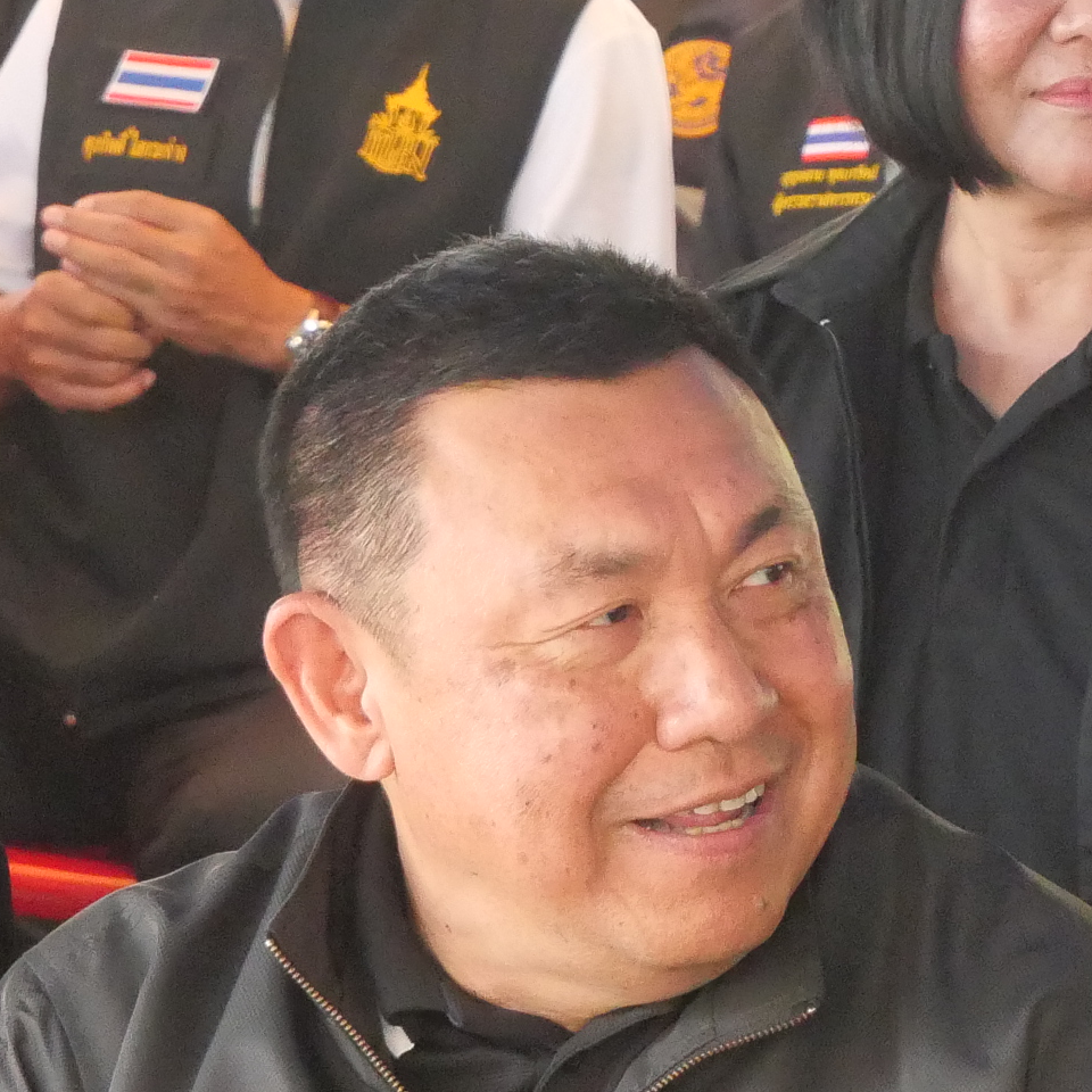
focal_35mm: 355
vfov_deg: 4.9
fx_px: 12670
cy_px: 1046
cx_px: 738
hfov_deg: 4.9
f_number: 6.3
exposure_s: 1/250
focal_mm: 52
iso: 3200
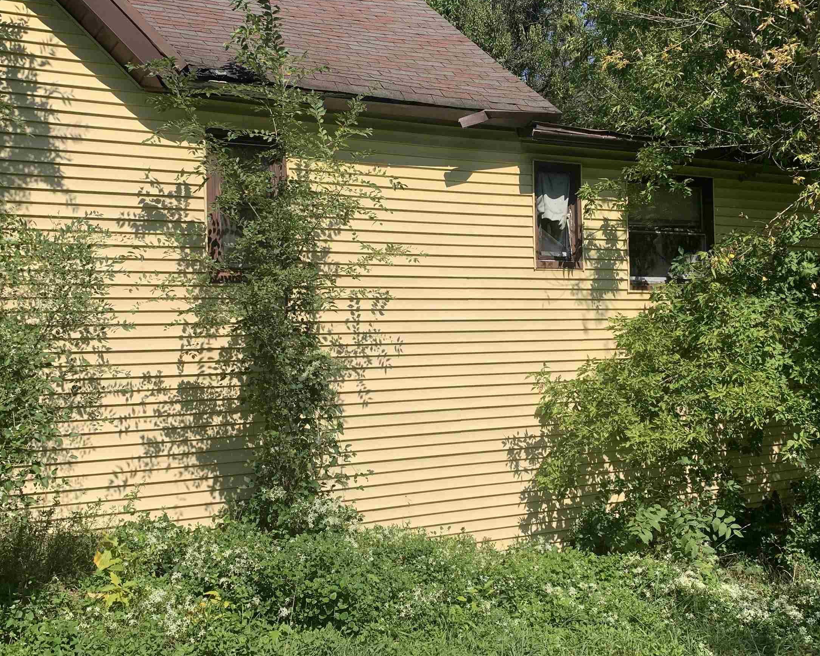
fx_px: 874
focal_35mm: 36
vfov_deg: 41.0
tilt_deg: +1.6
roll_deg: +0.3
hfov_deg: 50.2
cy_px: 268
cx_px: 460
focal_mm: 4.25
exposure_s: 1/2681
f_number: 1.8
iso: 25
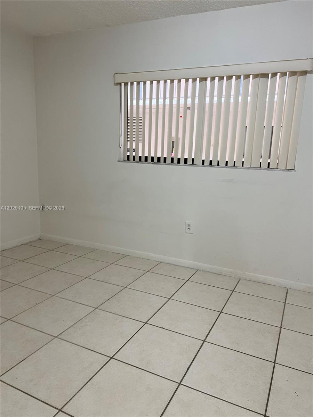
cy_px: 208
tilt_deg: -11.1
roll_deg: -2.8
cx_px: 156
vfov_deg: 67.3
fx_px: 313
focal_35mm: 26
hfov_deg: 53.1
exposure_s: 1/60
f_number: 1.5
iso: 160
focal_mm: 5.7
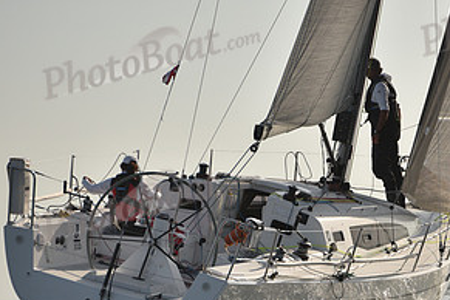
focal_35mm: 398
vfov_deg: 3.5
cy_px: 261
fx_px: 4975
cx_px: 342
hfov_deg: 5.2
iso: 250
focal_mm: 200
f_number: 4
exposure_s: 1/2000
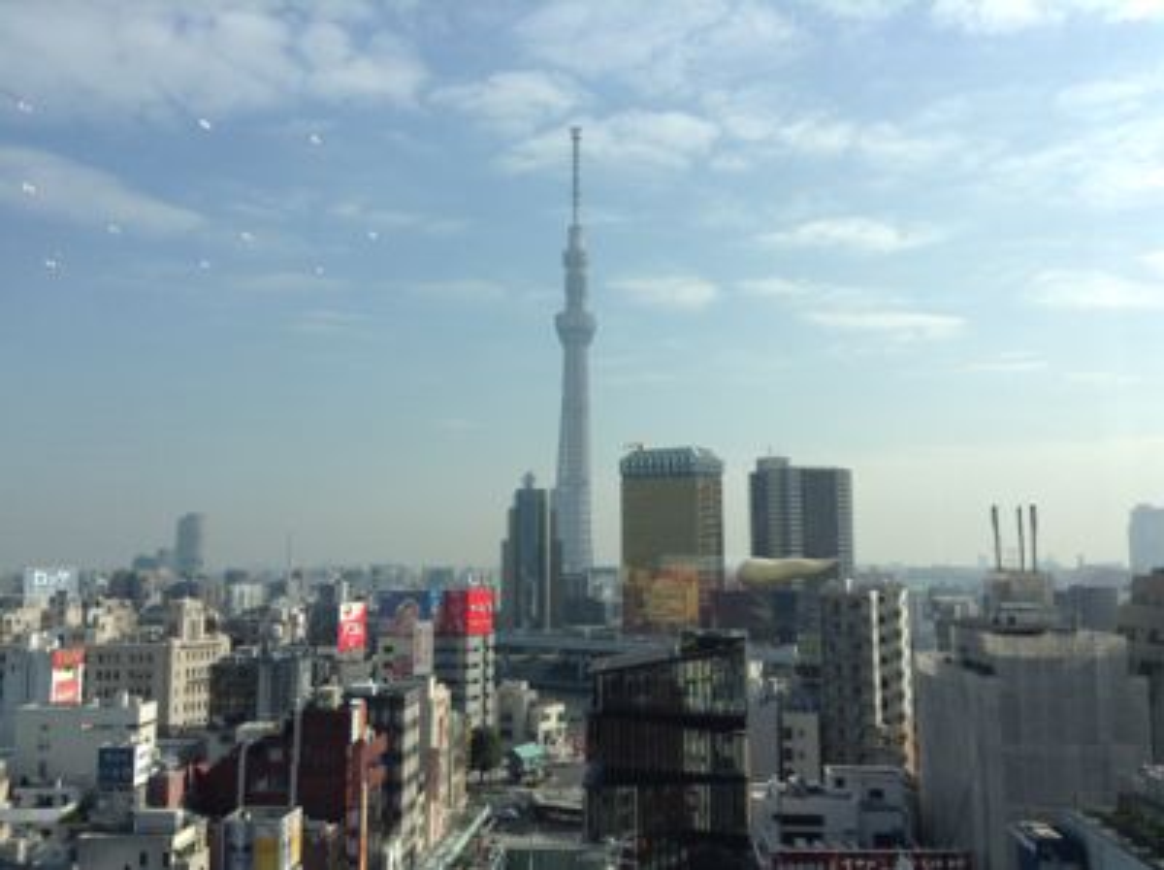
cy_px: 435
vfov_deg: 42.9
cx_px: 582
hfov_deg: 55.4
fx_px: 1108
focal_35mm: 33
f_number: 2.4
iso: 32
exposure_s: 1/1656
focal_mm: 3.3
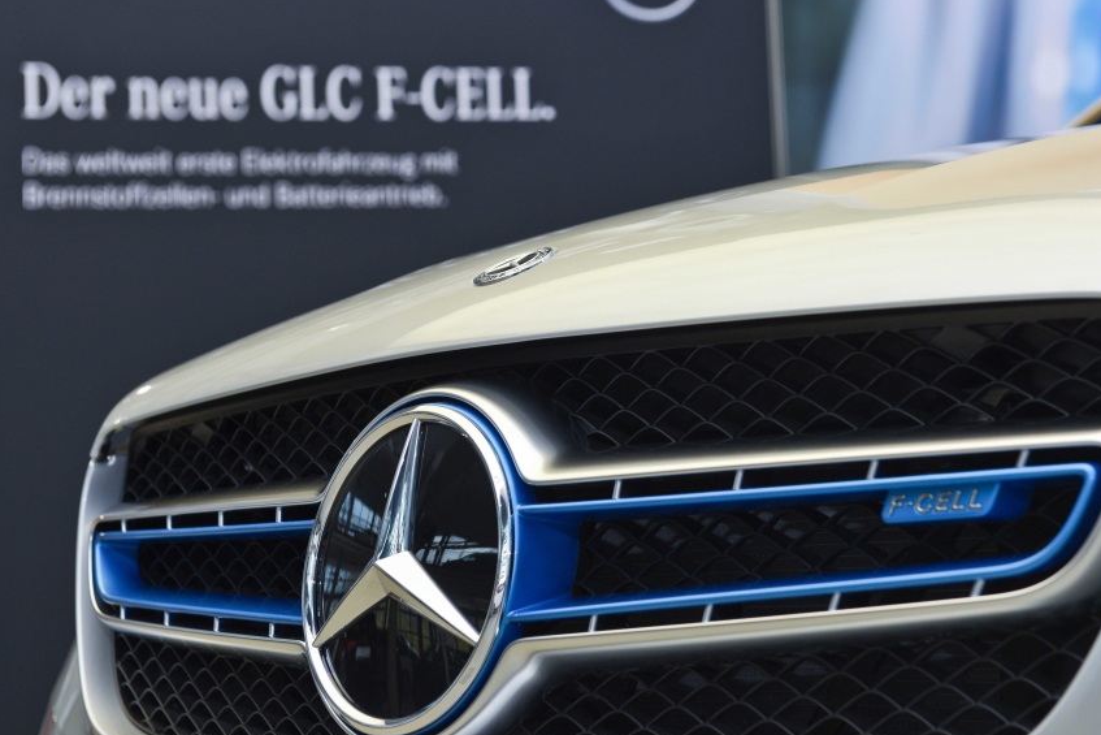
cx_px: 640
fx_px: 2294
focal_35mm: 75
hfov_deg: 27.0
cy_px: 335
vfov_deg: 18.2
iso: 500
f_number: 5
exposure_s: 1/125
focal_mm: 62
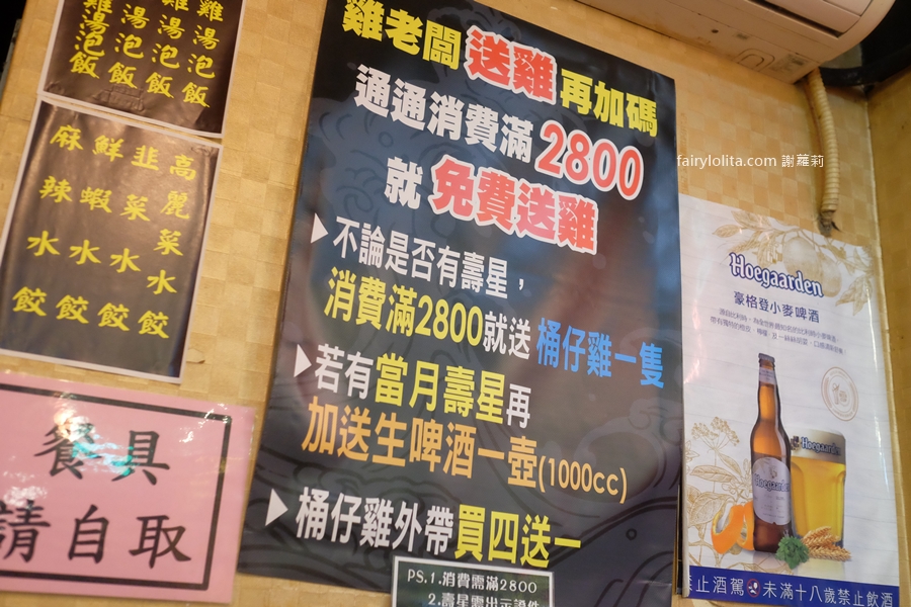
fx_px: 886
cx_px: 456
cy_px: 304
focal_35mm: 35
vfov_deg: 37.9
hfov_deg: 54.4
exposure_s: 1/45
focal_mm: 23
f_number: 2.8
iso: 4000
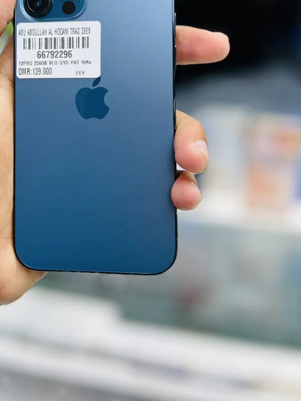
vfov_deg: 40.9
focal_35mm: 45
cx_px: 66
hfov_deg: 31.5
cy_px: 102
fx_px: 522
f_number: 1.5
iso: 40
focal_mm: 5.7
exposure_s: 1/261
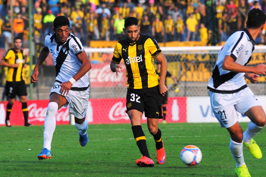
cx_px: 133
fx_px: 3321
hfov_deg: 4.6
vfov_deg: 3.0
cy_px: 88
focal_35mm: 450
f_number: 6.3
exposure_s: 1/500
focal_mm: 300
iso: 500
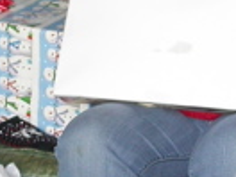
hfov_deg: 10.7
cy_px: 123
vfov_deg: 8.1
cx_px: 88
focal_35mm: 184
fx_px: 1254
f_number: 2.6
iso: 100
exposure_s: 1/30
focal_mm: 7.85
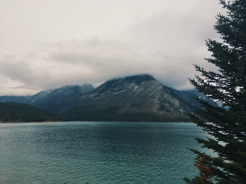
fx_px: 206
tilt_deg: +7.2
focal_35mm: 29
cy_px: 92
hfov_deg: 61.7
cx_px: 123
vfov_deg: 48.2
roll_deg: +0.8
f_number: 2.2
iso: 25
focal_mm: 4.15
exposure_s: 1/217
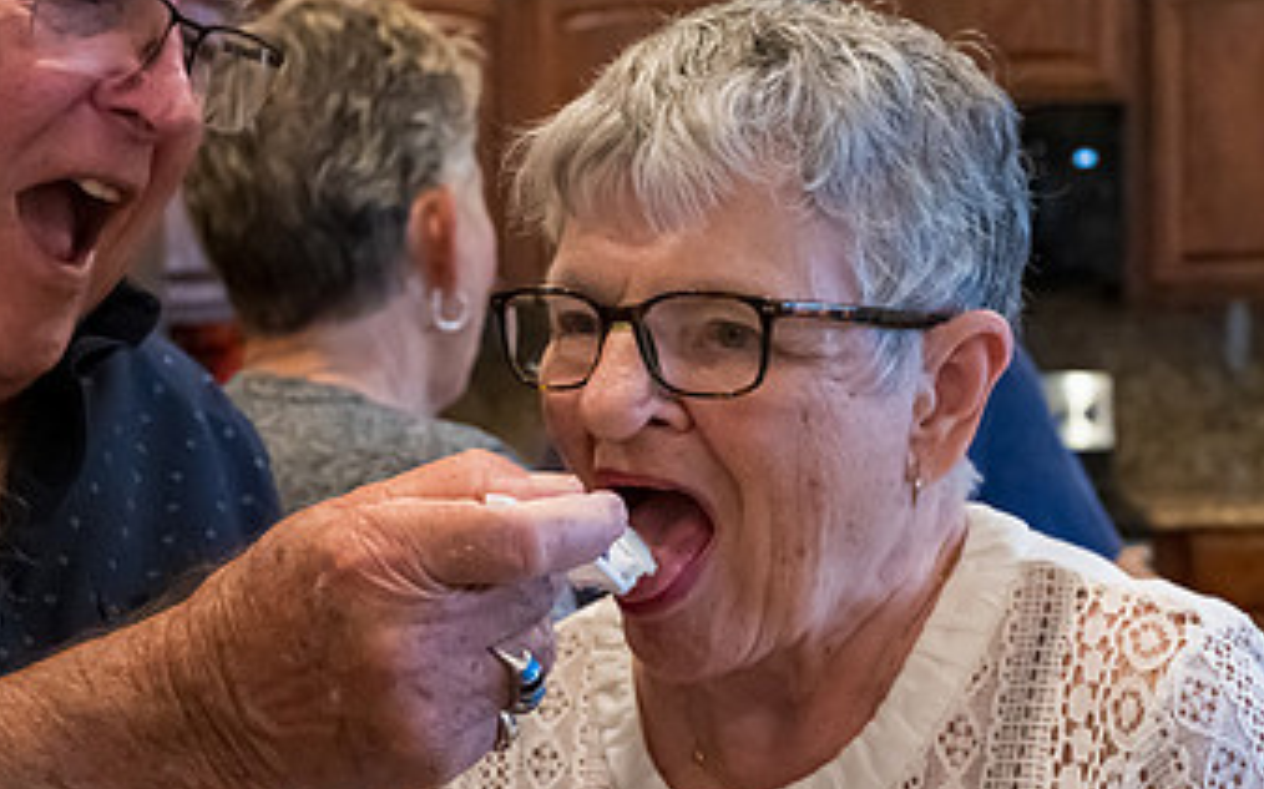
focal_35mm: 73
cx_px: 683
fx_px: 2514
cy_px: 446
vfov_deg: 17.8
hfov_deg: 28.2
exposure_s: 1/200
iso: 11400
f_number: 4.5
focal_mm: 32
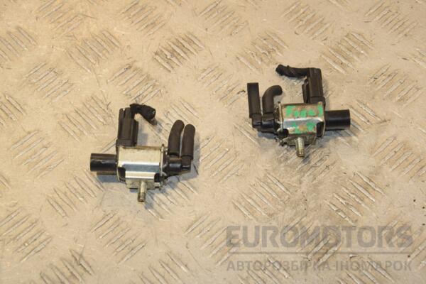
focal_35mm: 75
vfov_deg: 18.2
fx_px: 887
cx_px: 213
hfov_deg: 27.0
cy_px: 142
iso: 800
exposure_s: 1/200
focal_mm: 50
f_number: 8
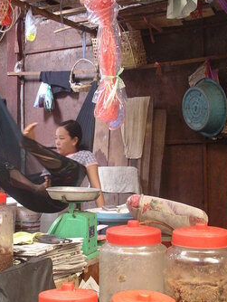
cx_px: 62
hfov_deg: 20.9
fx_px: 611
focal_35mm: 70
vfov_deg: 27.8
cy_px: 148
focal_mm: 9.3
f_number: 3
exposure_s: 1/6
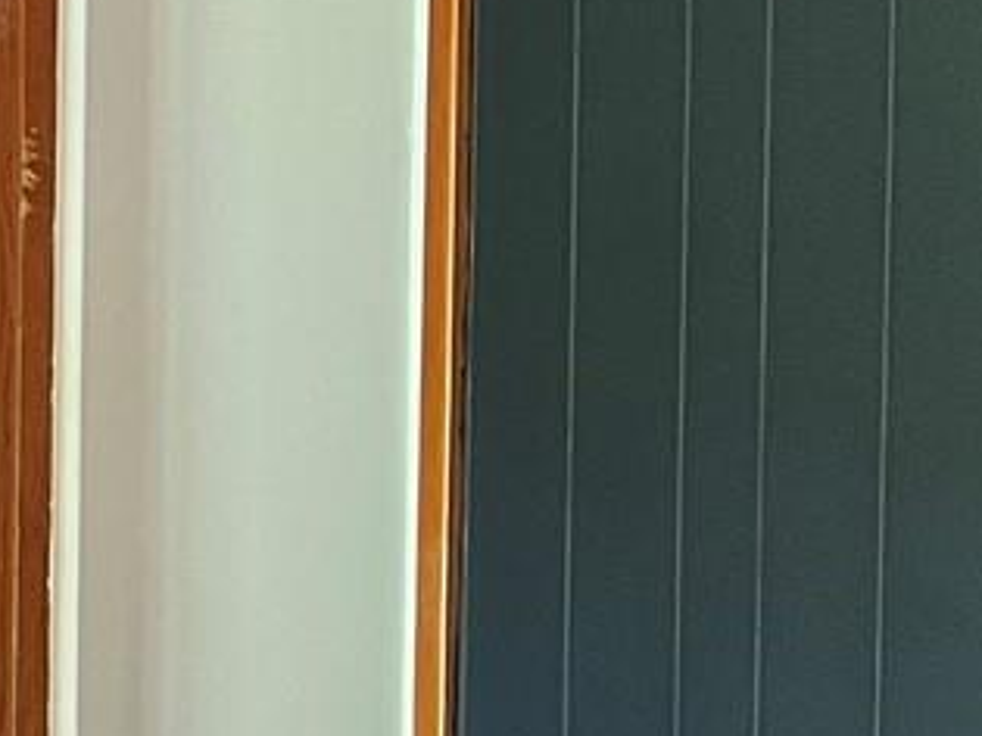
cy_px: 702
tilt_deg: -4.1
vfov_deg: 8.7
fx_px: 4792
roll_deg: +0.9
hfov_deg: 10.2
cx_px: -1341
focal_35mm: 169
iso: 200
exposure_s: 1/60
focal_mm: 5.7
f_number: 1.5
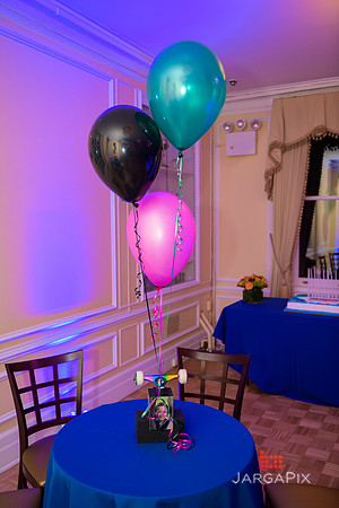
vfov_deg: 58.7
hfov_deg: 41.1
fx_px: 452
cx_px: 170
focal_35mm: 32
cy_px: 254
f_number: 3.2
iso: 1600
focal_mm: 32
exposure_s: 1/125
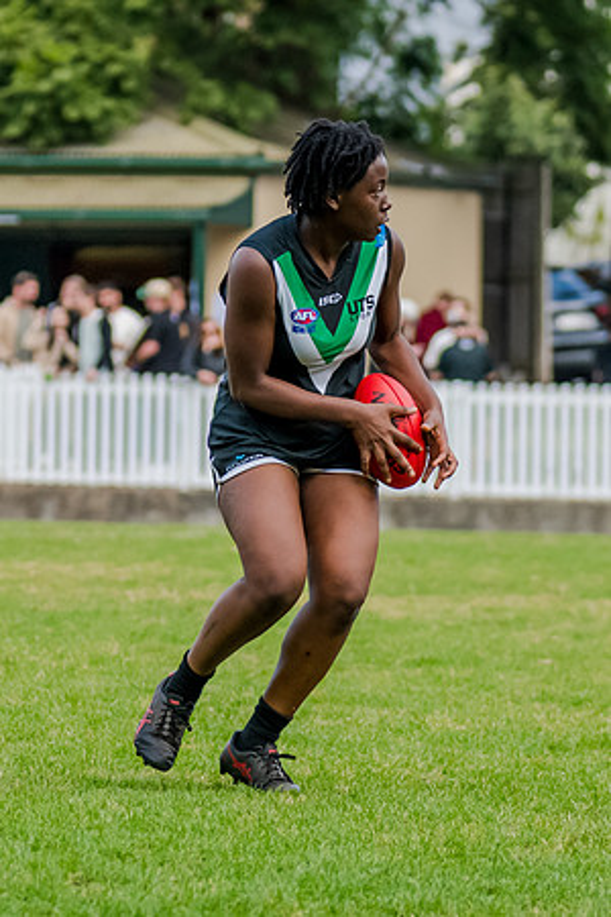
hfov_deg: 3.0
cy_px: 476
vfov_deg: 4.5
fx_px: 11622
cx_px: 256
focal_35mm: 457
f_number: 5
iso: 800
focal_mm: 170
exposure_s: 1/1600
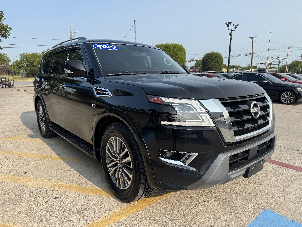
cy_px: 114
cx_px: 151
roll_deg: -0.3
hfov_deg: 71.6
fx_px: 209
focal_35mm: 24
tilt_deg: -10.6
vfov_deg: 56.8
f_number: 1.78
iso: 80
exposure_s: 1/2959
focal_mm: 6.76
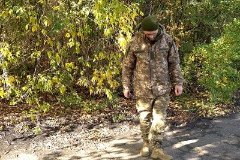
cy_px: 80
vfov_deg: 22.3
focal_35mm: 61
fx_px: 407
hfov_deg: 32.9
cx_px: 120
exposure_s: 1/160
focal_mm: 61
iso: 160
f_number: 4
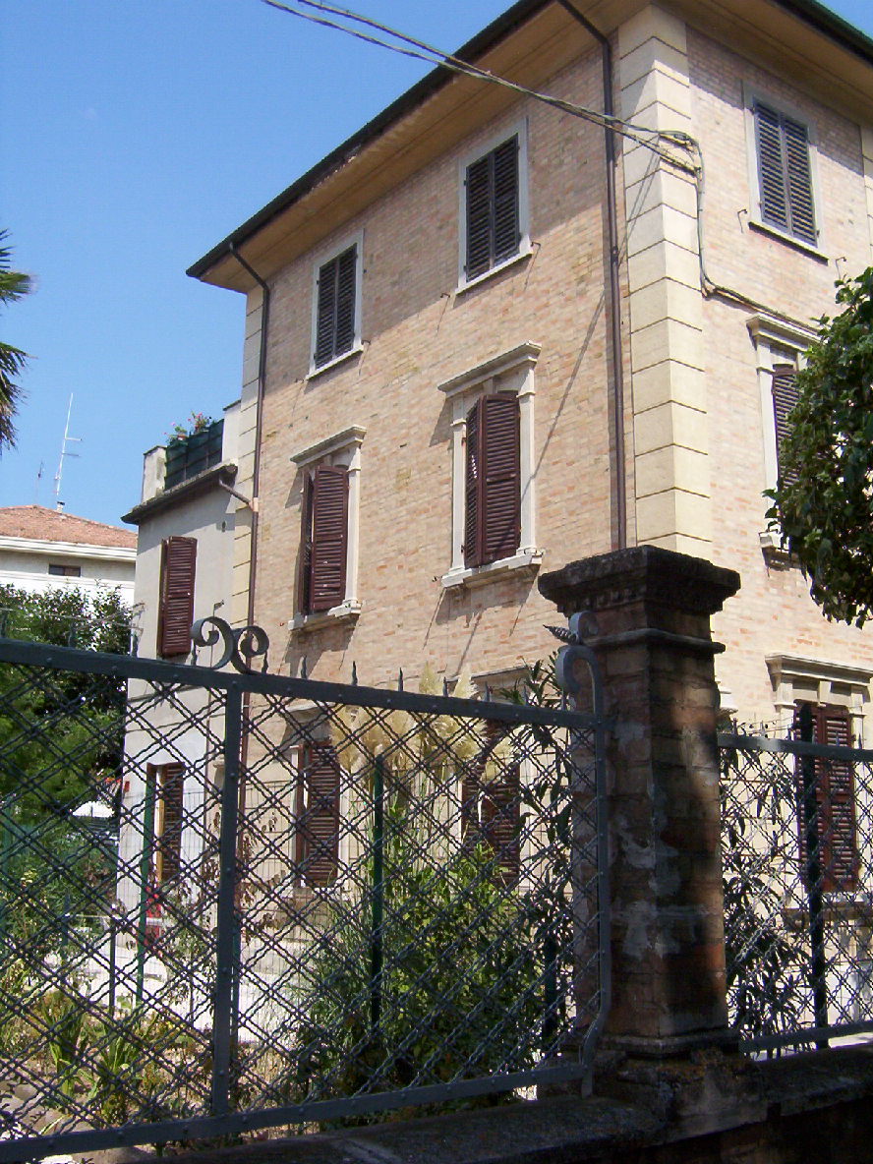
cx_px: 436
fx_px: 1211
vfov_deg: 51.4
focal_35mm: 36
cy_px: 582
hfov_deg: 39.7
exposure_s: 1/787
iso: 100
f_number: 5.24
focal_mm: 5.54
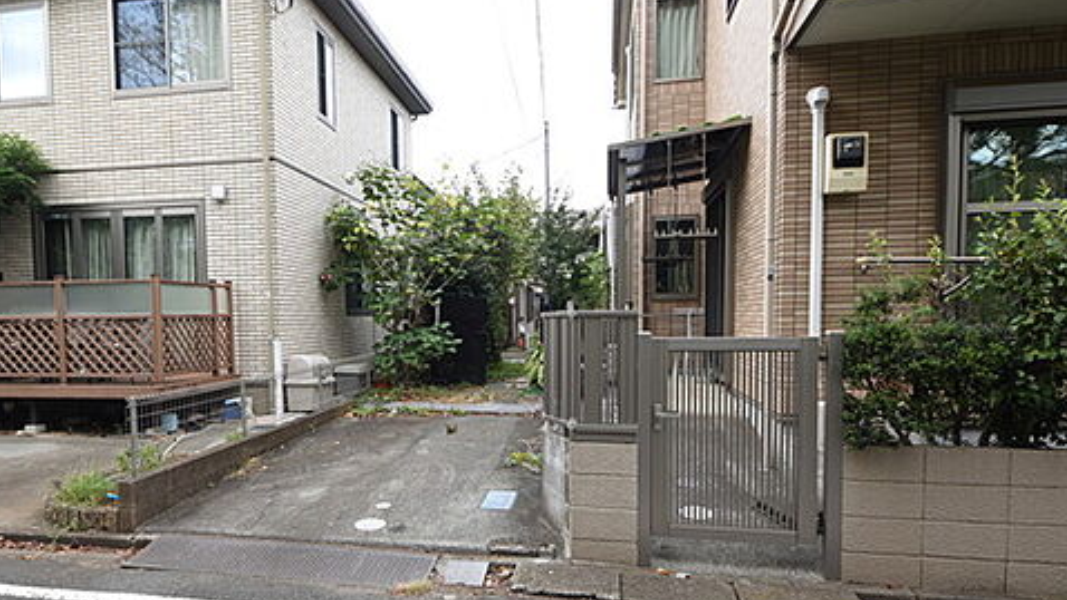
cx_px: 438
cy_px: 364
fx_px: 726
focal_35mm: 26
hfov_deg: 72.0
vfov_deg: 44.7
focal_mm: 13
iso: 100
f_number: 6.3
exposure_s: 1/50
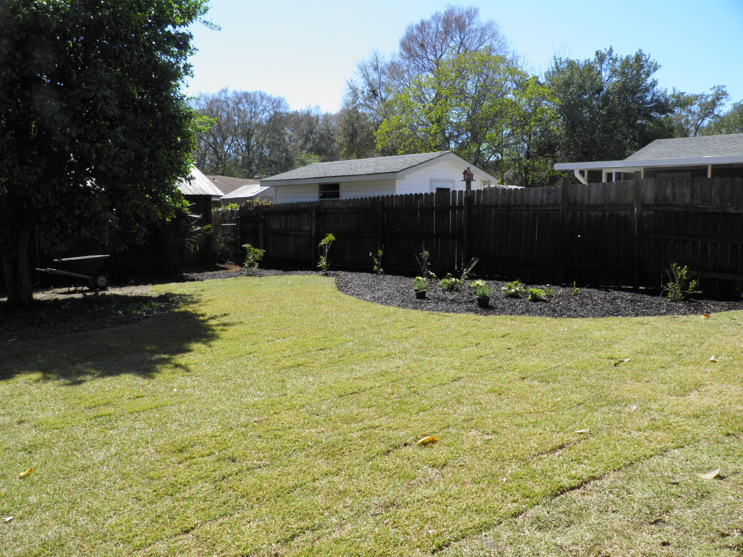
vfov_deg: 49.7
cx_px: 372
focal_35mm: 28
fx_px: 601
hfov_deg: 63.4
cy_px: 278
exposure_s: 1/200
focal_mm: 4.9
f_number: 5.7
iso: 50
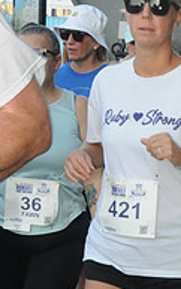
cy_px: 258
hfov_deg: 5.9
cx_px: 282
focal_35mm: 220
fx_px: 1732
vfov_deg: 9.5
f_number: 13
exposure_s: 1/250
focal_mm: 48
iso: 800
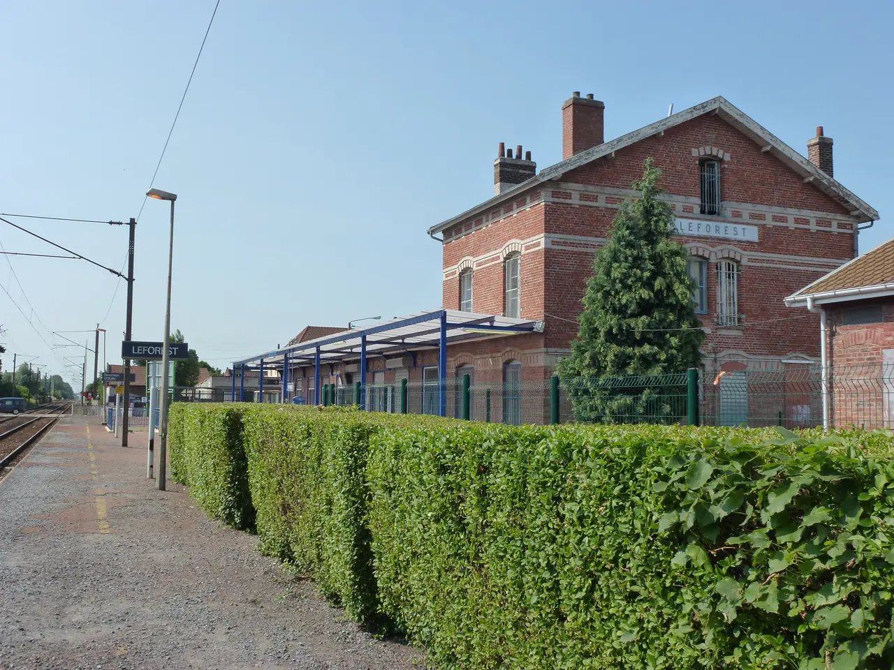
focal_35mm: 33
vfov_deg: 42.9
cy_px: 335
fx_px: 852
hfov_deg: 55.4
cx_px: 447
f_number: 4
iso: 100
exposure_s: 1/800
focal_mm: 5.9
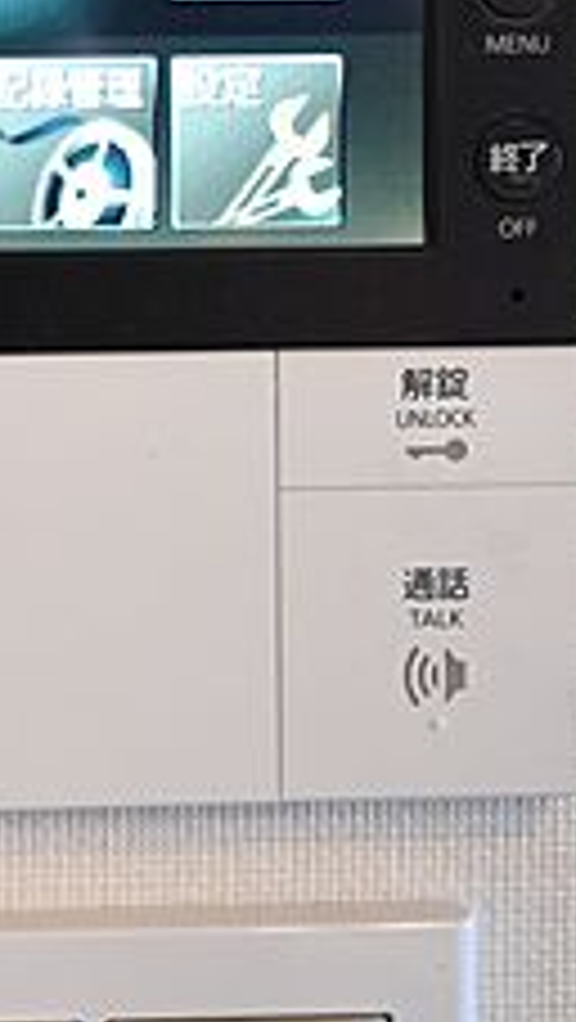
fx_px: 2249
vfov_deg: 24.3
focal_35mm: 83
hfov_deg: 14.4
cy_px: -27
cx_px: 29
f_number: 5.6
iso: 1250
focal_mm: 20
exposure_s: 1/30
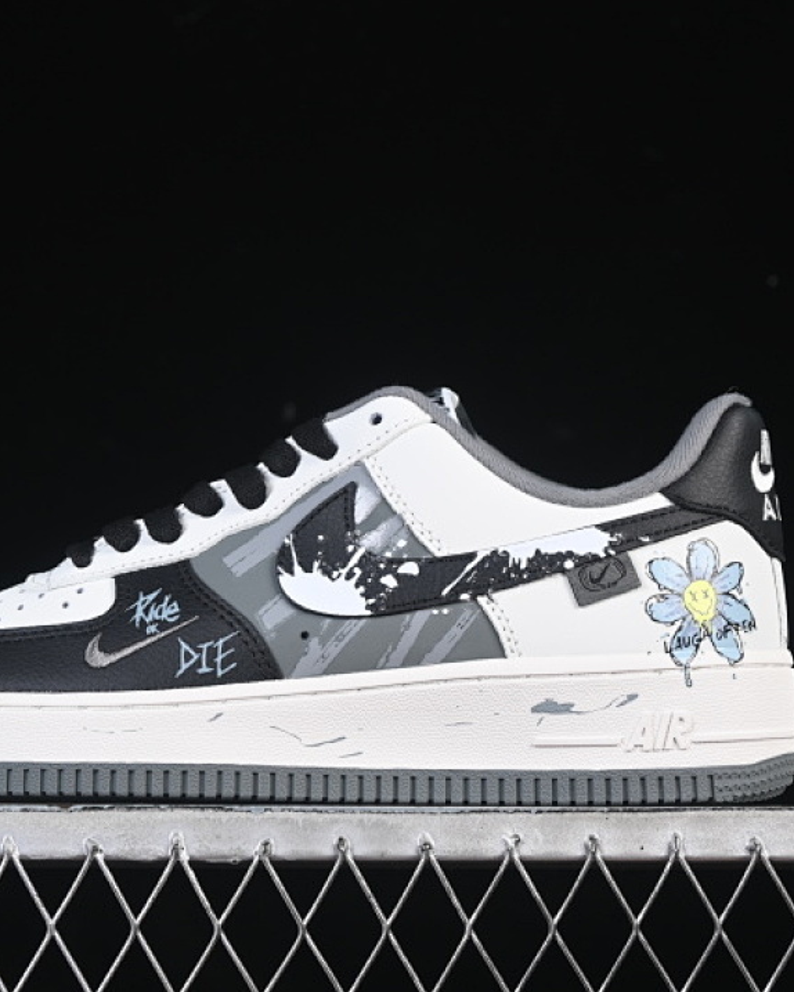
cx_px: 296
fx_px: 3112
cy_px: 495
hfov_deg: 14.5
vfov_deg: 18.1
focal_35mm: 106
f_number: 7.1
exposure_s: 1/60
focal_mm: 50
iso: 160
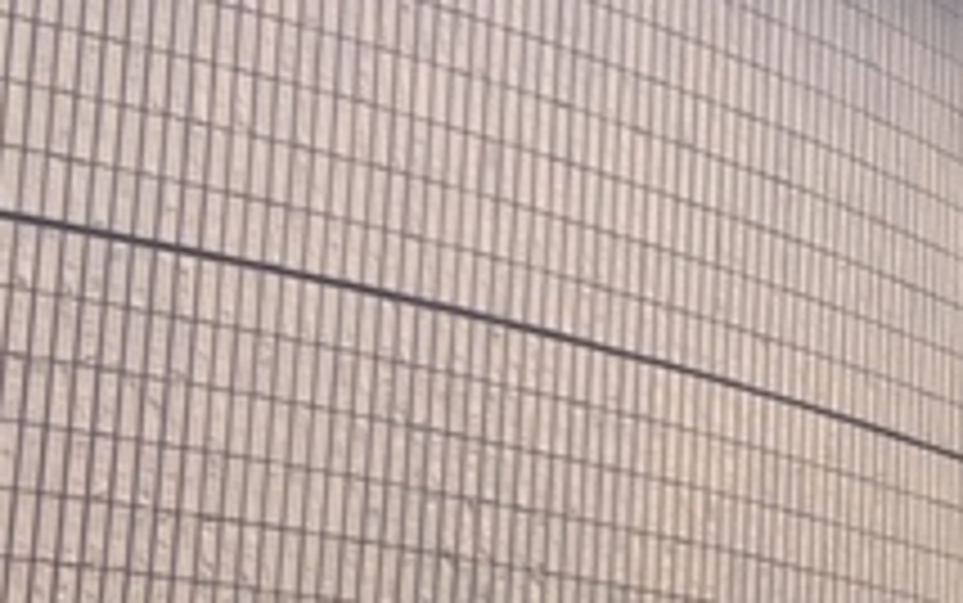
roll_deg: -2.3
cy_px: 648
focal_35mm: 92
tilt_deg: +10.3
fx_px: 2416
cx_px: 990
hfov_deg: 21.6
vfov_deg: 13.9
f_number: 2.2
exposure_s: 1/120
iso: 25
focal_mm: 4.15
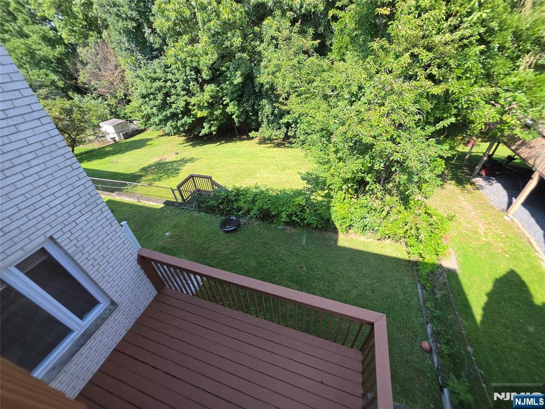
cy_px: 204
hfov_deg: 106.2
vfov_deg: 89.9
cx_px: 272
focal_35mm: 13
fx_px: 205
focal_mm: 2.2
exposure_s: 1/172
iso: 16
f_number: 1.9
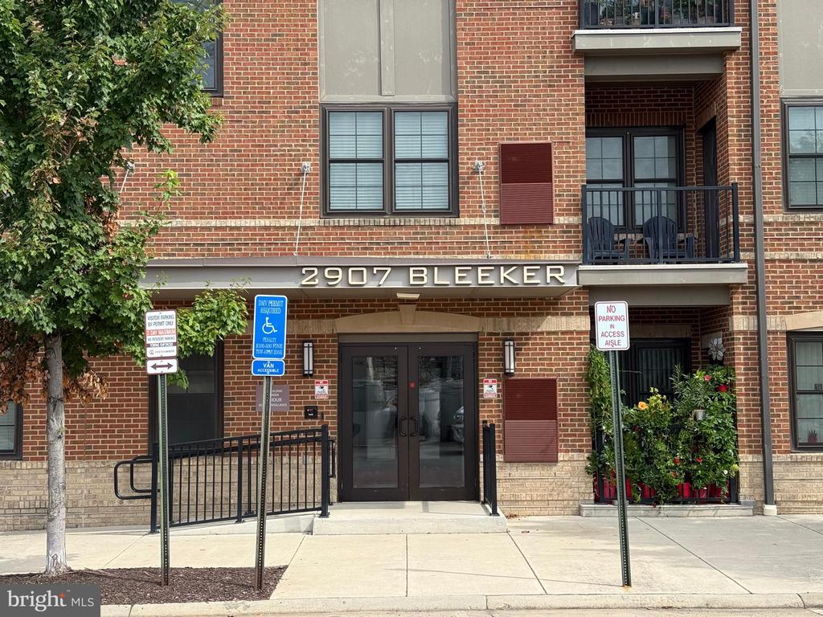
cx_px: 412
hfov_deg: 39.7
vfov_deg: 30.3
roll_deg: +0.7
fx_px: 1141
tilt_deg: +5.0
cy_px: 308
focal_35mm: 48
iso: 64
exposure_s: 1/2146
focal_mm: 6.76
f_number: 1.78
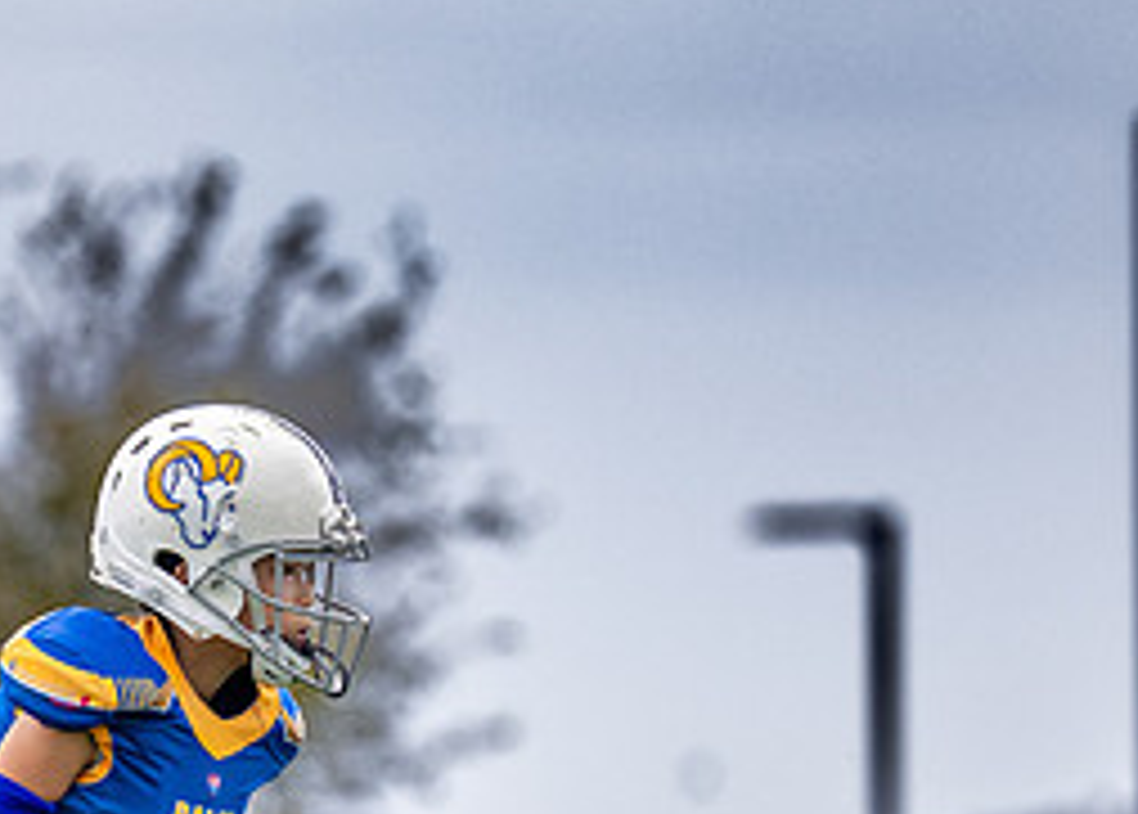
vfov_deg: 2.0
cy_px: 864
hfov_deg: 2.8
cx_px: 3
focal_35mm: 723
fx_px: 23380
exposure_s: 1/1600
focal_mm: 200
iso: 400
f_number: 2.8
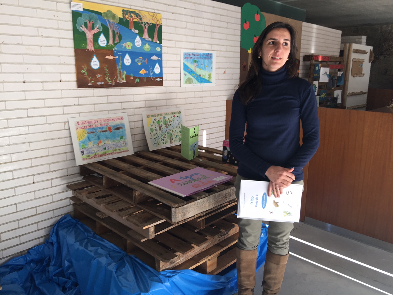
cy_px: 148
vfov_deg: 48.2
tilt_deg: -11.6
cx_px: 196
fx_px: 329
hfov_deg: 61.7
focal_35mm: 29
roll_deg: -1.4
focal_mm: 4.15
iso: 32
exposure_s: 1/50
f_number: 2.2
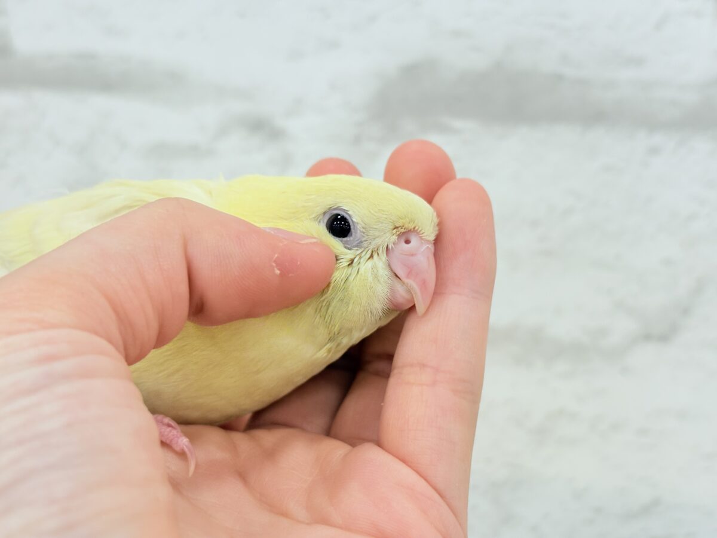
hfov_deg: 36.8
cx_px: 358
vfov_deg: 28.0
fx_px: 1077
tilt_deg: -6.5
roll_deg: -2.5
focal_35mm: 52
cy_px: 269
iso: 80
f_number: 1.6
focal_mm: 5.96
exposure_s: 1/100
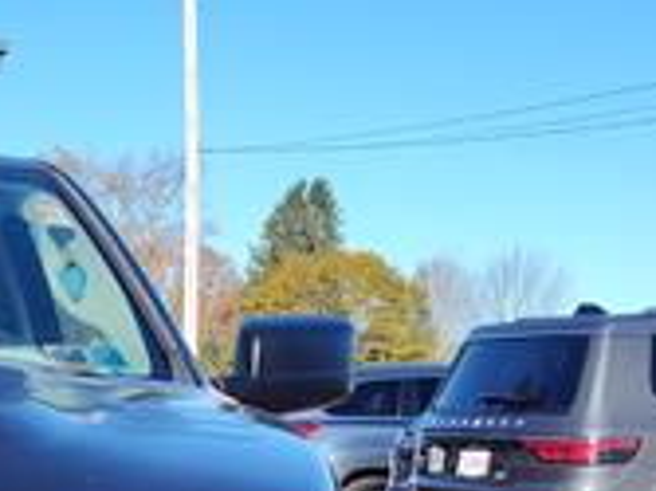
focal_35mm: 88
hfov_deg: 19.9
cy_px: 738
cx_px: -259
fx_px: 1666
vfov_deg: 15.5
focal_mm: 5.56
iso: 100
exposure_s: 1/1967
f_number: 1.88
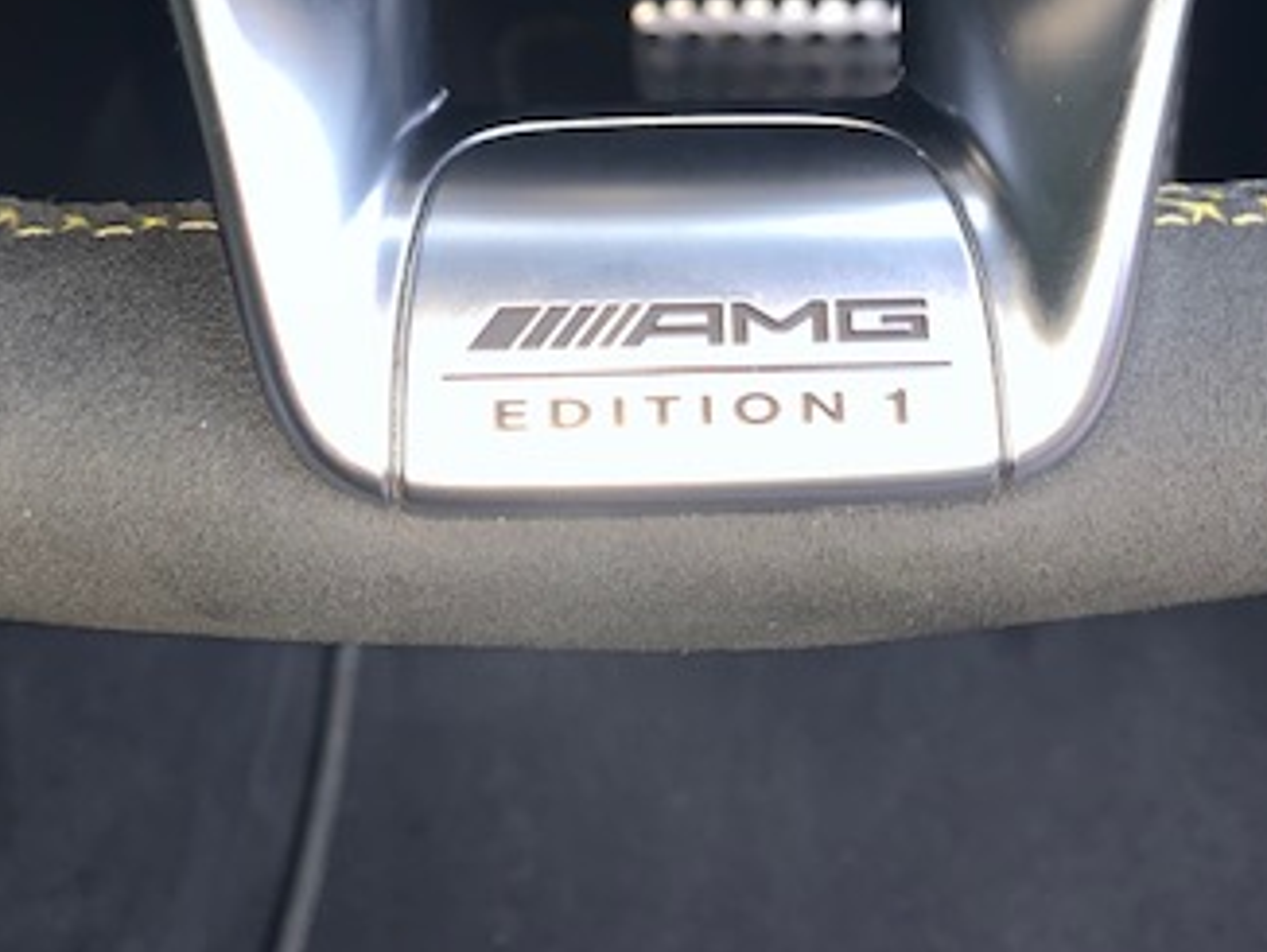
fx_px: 1868
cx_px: 641
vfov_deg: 27.3
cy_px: 54
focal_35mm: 51
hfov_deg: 37.5
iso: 32
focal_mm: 4.25
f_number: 1.8
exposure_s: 1/6
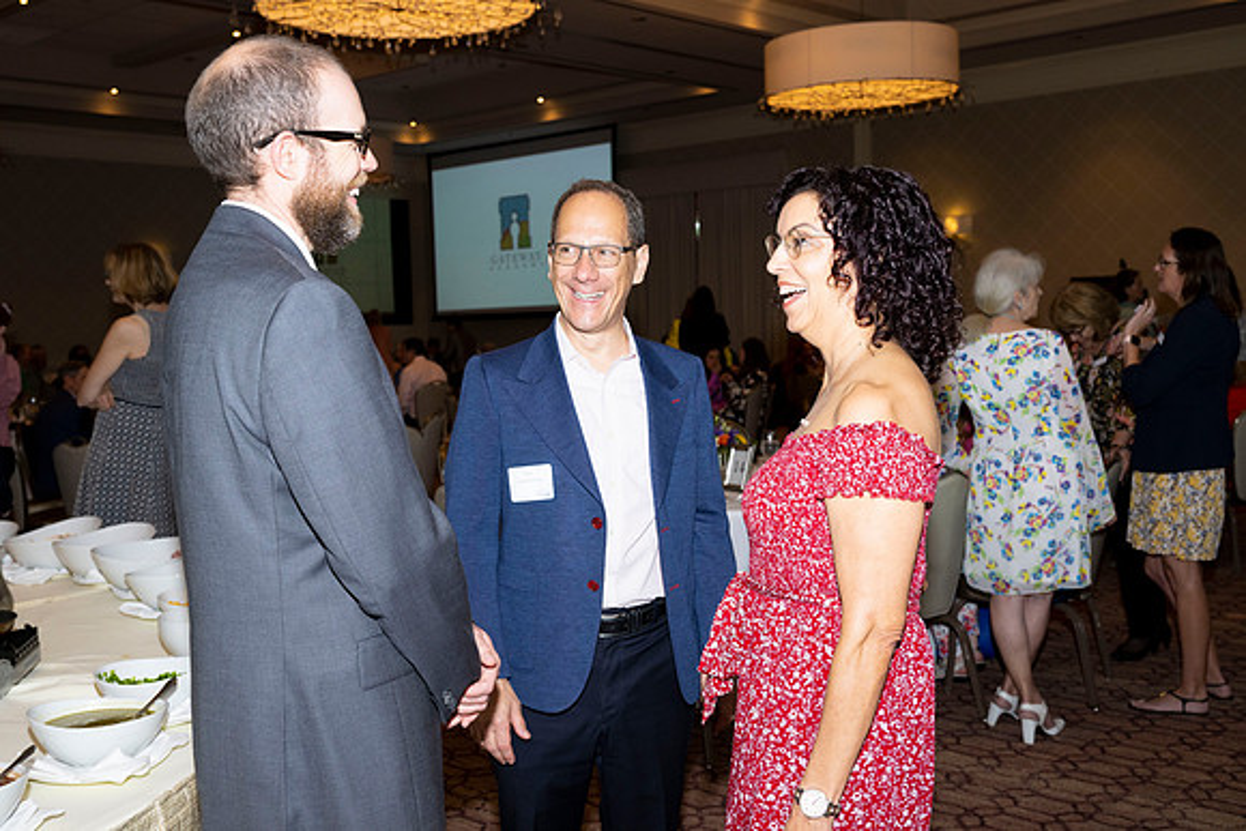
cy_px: 416
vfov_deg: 36.0
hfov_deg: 51.9
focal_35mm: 37
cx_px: 623
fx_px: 1281
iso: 800
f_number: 5.6
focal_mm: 37
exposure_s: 1/200
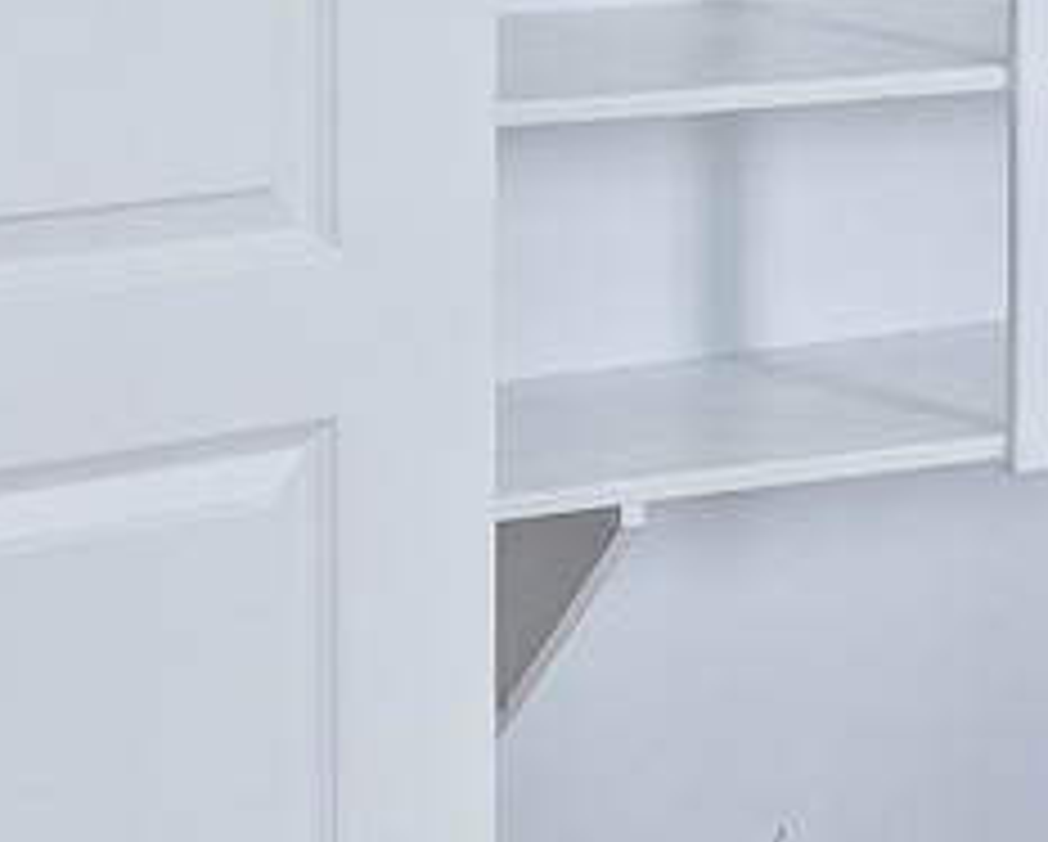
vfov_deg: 11.4
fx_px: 4068
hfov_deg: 13.9
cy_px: -329
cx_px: 1525
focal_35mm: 131
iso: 125
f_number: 6.3
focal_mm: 15
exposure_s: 1/3
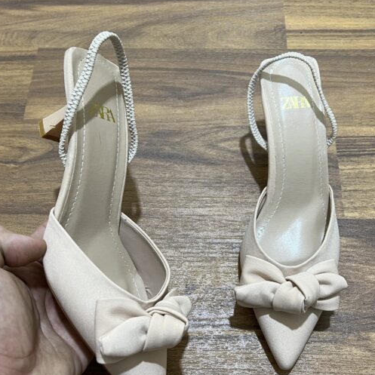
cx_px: 194
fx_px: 453
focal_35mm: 37
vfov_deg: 44.7
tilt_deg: -64.9
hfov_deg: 44.9
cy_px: 227
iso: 100
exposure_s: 1/50
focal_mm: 5.7
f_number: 1.5
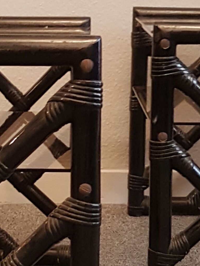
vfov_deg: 39.9
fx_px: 354
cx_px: 124
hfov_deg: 31.4
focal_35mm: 46
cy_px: 204
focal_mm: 4.2
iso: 250
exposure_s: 1/20
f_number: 1.7
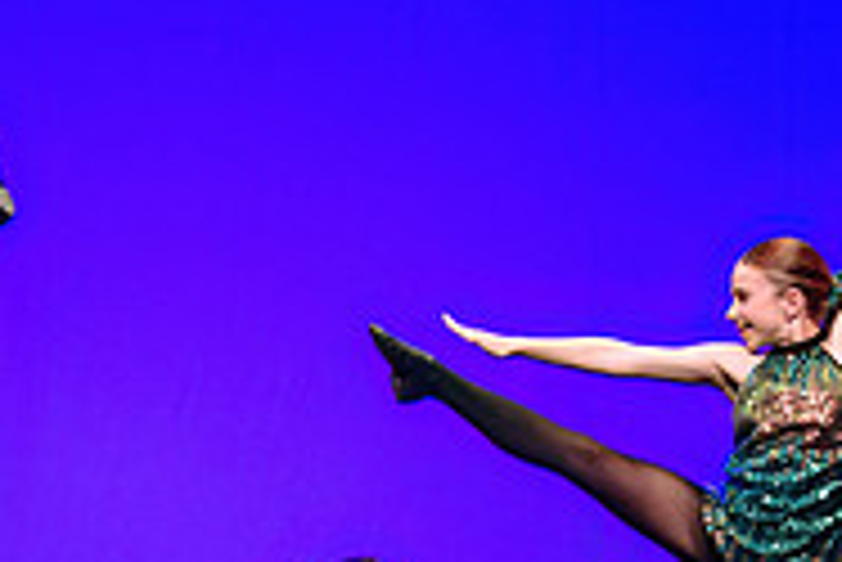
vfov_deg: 3.6
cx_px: 140
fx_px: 9058
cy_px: 366
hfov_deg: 5.3
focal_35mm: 387
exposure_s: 1/320
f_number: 2.8
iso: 1250
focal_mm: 95
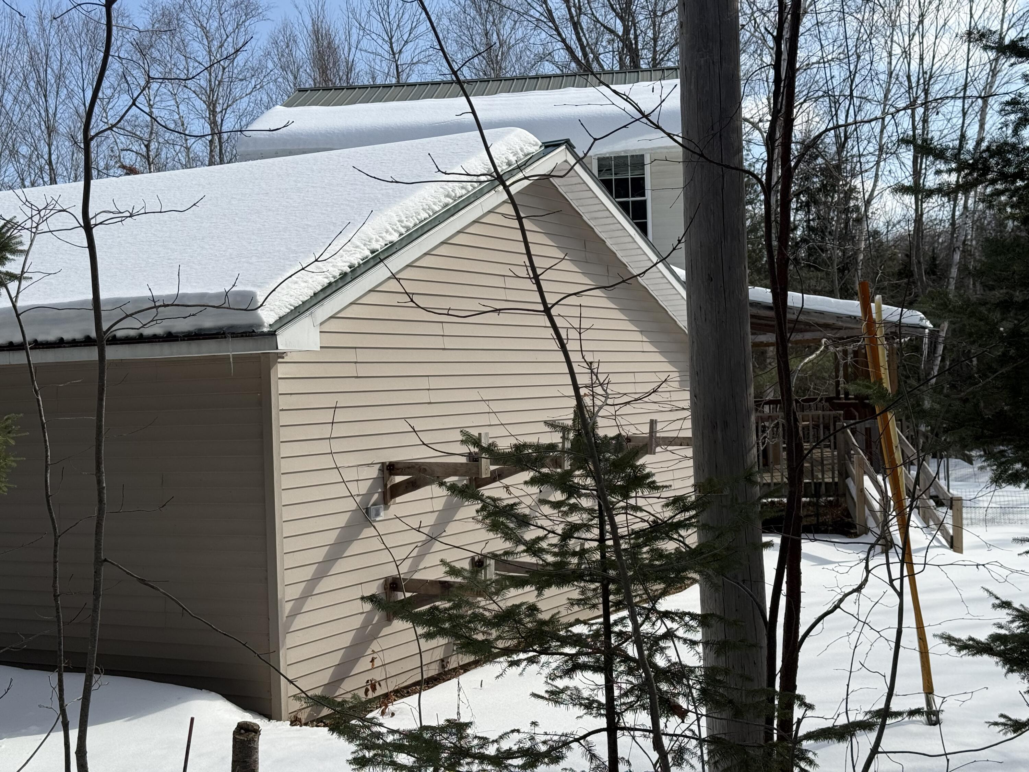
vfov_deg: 30.3
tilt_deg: +0.3
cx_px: 514
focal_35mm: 48
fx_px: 1427
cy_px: 386
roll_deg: +1.4
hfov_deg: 39.7
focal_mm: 6.76
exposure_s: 1/7143
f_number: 1.78
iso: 80
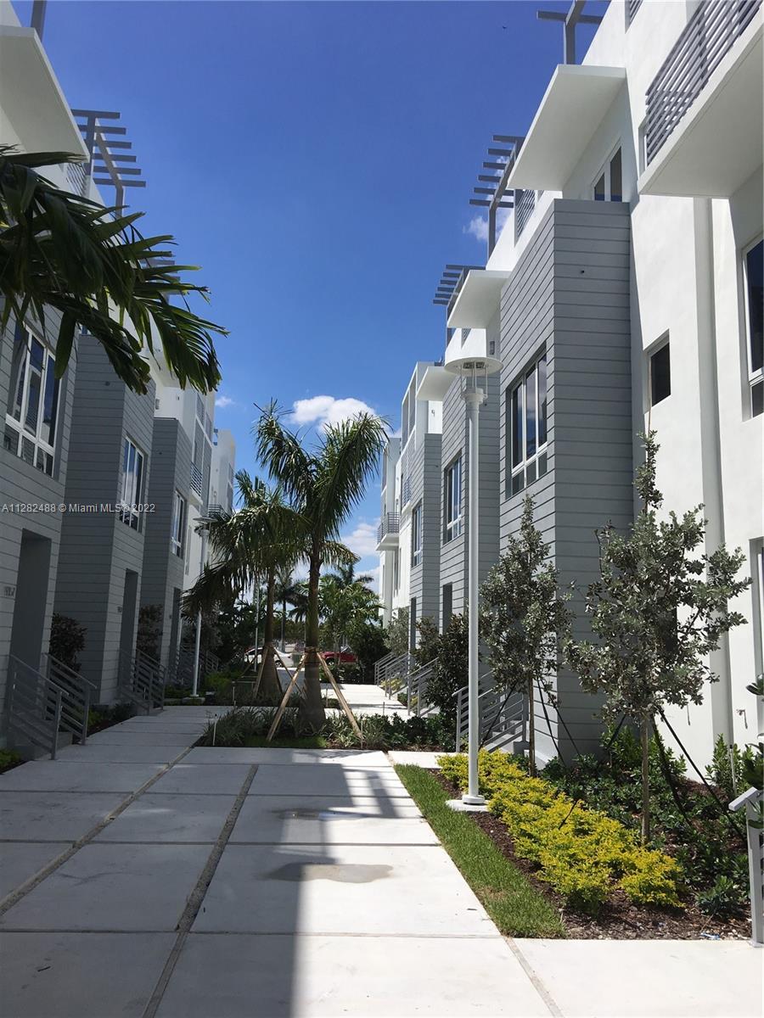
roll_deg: -1.2
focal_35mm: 29
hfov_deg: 48.2
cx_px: 382
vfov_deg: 61.7
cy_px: 509
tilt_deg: +10.9
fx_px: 853
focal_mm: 4.15
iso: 25
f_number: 2.2
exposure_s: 1/2959
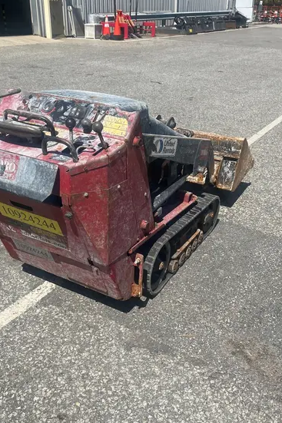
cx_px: 136
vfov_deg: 53.1
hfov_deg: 36.8
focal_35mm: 36
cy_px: 198
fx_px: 423
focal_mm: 5.1
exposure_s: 1/3745
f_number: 1.6
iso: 50
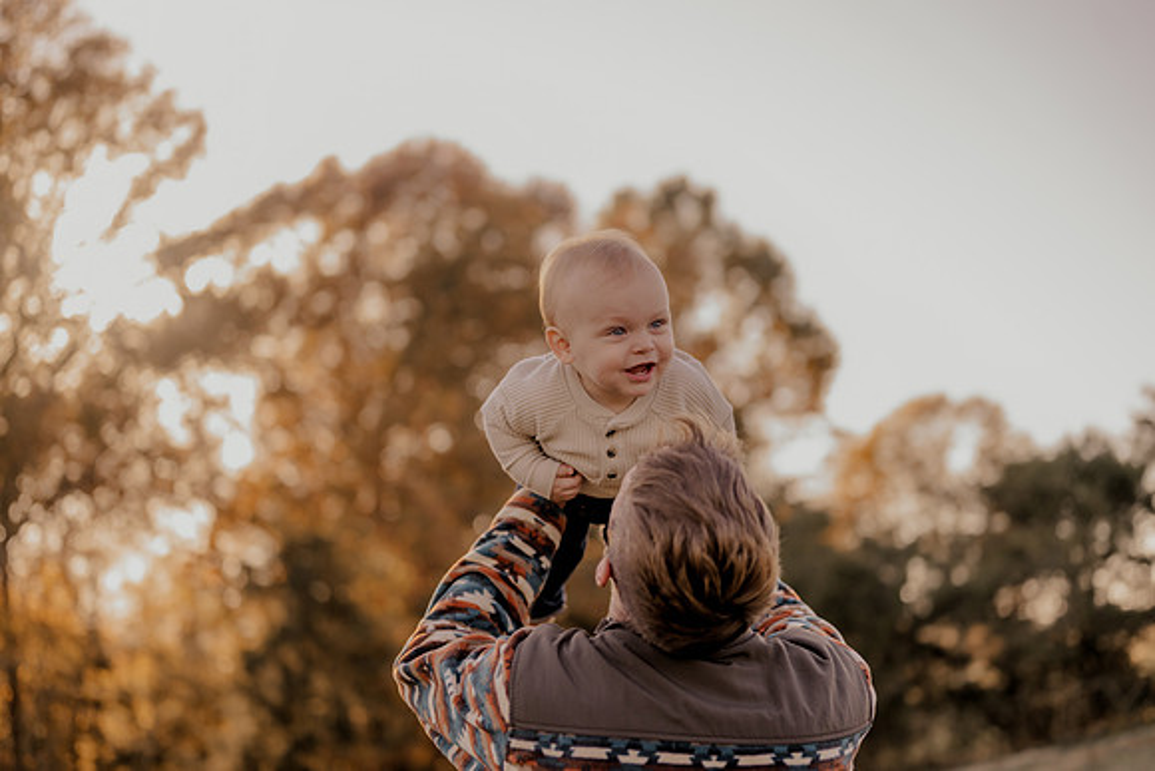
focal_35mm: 50
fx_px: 1604
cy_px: 386
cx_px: 578
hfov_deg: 39.6
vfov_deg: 27.0
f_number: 1.8
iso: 250
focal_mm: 50
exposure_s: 1/1600
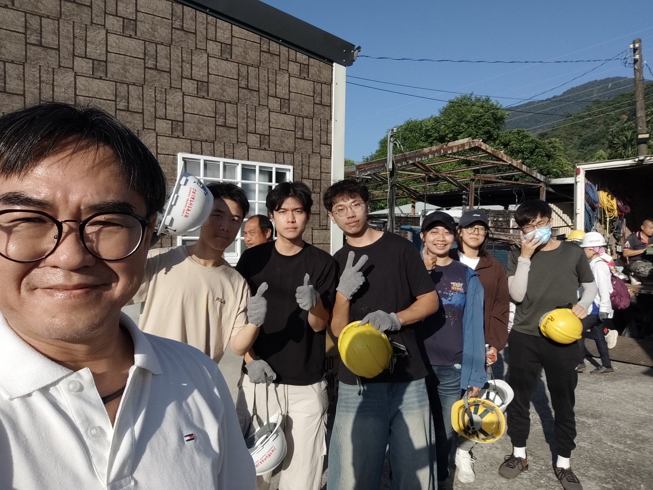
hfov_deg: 71.6
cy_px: 245
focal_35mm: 24
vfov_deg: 56.8
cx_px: 326
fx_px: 453
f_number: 2.45
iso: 50
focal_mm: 3.27
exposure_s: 1/3252
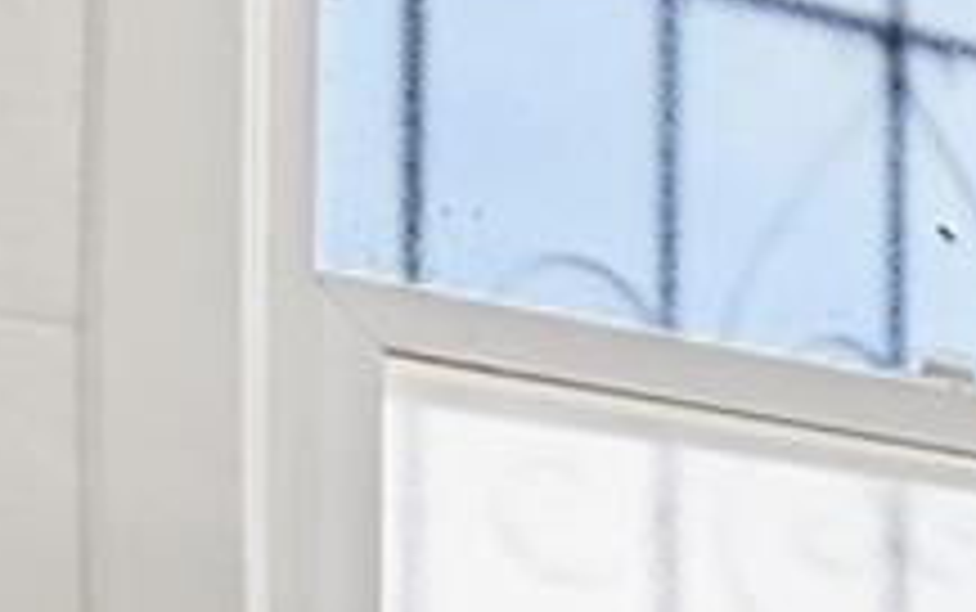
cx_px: 2123
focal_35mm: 105
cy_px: 1192
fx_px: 2795
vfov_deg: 11.4
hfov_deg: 14.9
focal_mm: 14
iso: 180
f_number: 10
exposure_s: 1/15
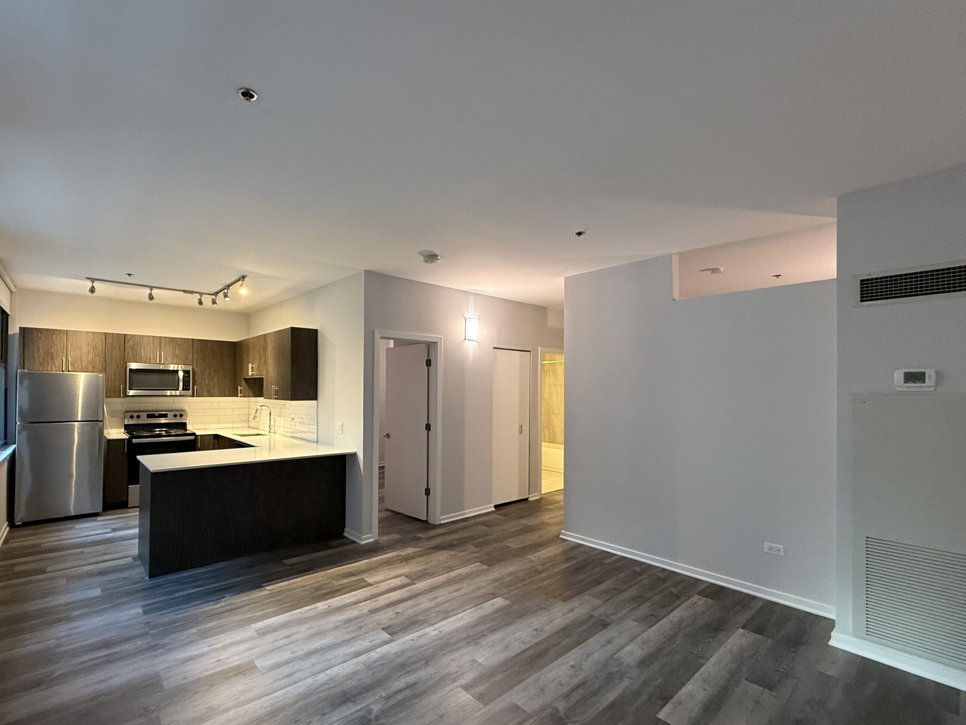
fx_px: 446
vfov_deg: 78.0
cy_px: 387
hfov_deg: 94.1
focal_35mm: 16
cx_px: 431
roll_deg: -0.2
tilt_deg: +0.4
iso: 400
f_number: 2.2
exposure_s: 1/60
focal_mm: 2.22
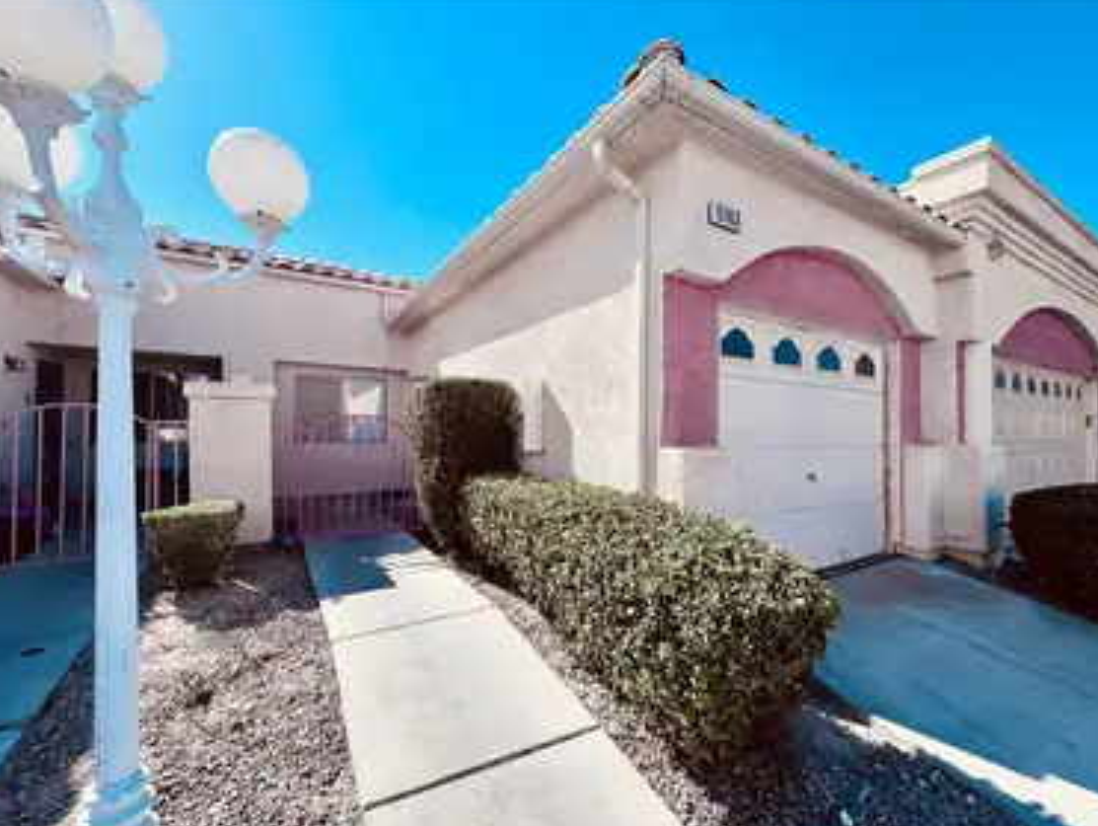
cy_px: 429
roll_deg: -0.5
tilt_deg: +1.2
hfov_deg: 102.0
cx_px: 565
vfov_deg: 85.7
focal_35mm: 14
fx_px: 445
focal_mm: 1.57
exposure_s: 1/1623
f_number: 1.8
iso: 32
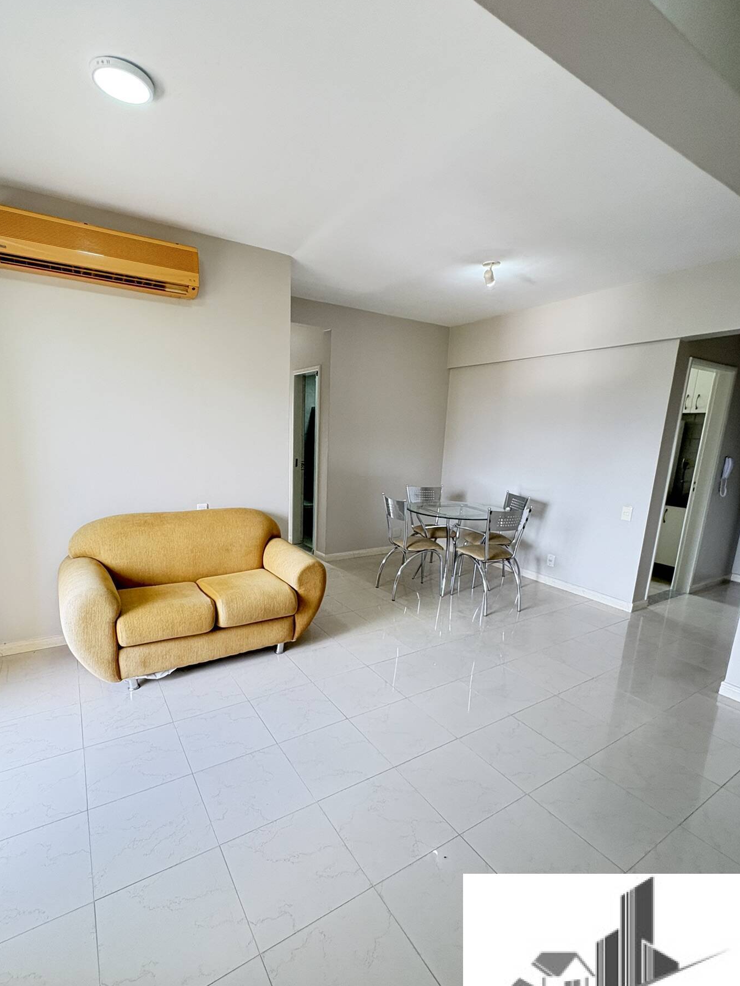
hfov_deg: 78.0
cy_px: 529
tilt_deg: -11.0
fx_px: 456
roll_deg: +0.1
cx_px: 341
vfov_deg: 94.3
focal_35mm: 16
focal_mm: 2.22
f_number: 2.2
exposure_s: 1/120
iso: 320
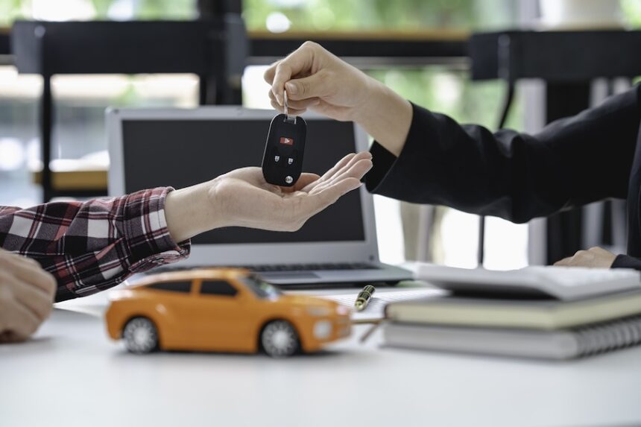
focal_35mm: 85
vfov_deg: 16.1
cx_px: 320
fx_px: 1513
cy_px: 214
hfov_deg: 23.9
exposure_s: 1/100
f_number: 2.8
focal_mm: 85
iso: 100
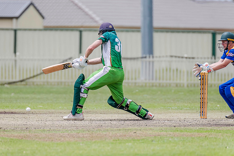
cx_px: 104
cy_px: 69
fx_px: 4335
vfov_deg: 2.1
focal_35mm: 667
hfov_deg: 3.1
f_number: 6.3
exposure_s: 1/2500
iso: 800
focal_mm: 600
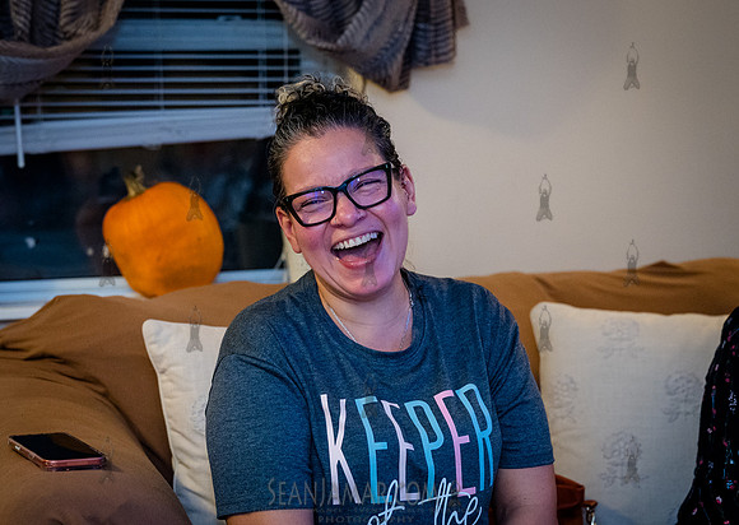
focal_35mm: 83
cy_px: 239
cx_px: 366
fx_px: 1743
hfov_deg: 23.9
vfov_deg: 17.1
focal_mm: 73
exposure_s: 1/320
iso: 6400
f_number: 3.5
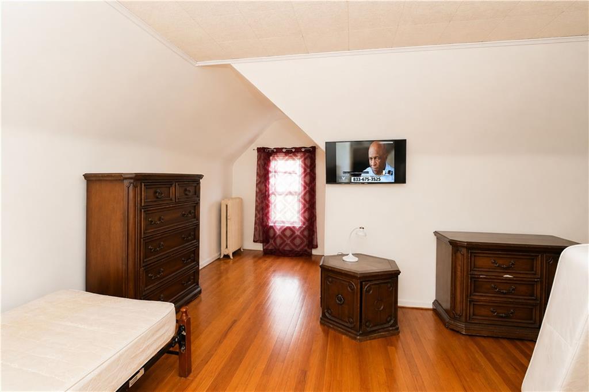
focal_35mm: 15
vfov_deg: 77.3
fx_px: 245
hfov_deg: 100.4
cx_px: 294
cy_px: 196
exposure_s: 1/60
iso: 1600
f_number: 7.1
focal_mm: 10
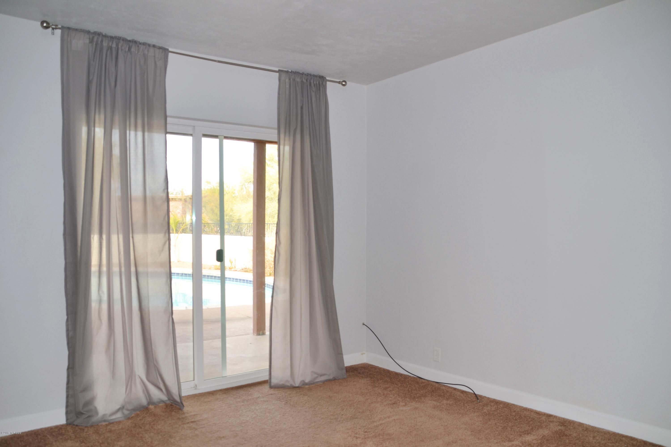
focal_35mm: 30
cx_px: 336
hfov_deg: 61.9
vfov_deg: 43.6
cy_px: 224
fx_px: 559
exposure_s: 1/125
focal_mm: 20
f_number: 4
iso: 200
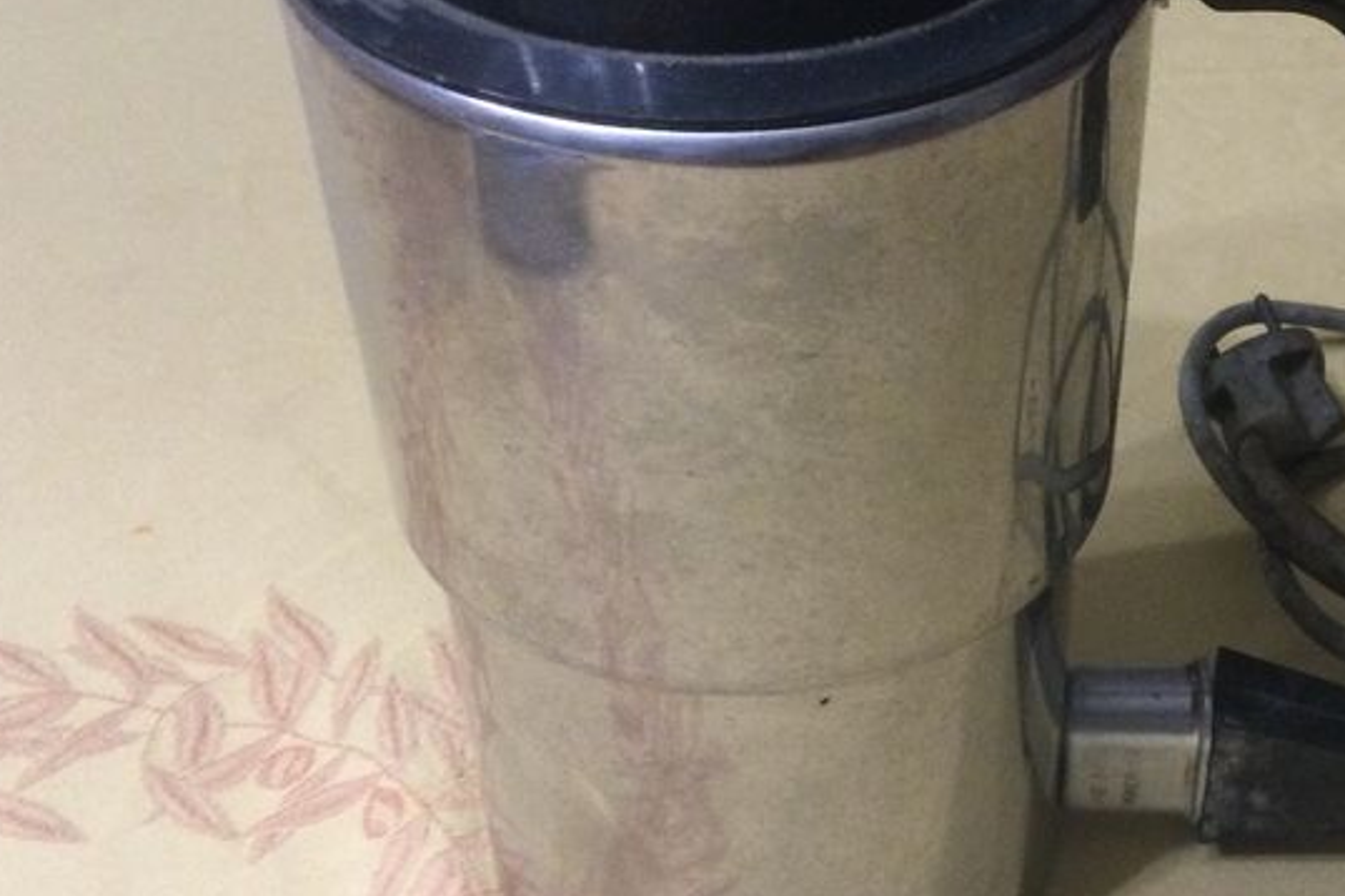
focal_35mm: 60
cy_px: 478
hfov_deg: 32.6
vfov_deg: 22.6
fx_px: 2241
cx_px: 1054
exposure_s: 1/33
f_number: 2.4
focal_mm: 3.3
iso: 200
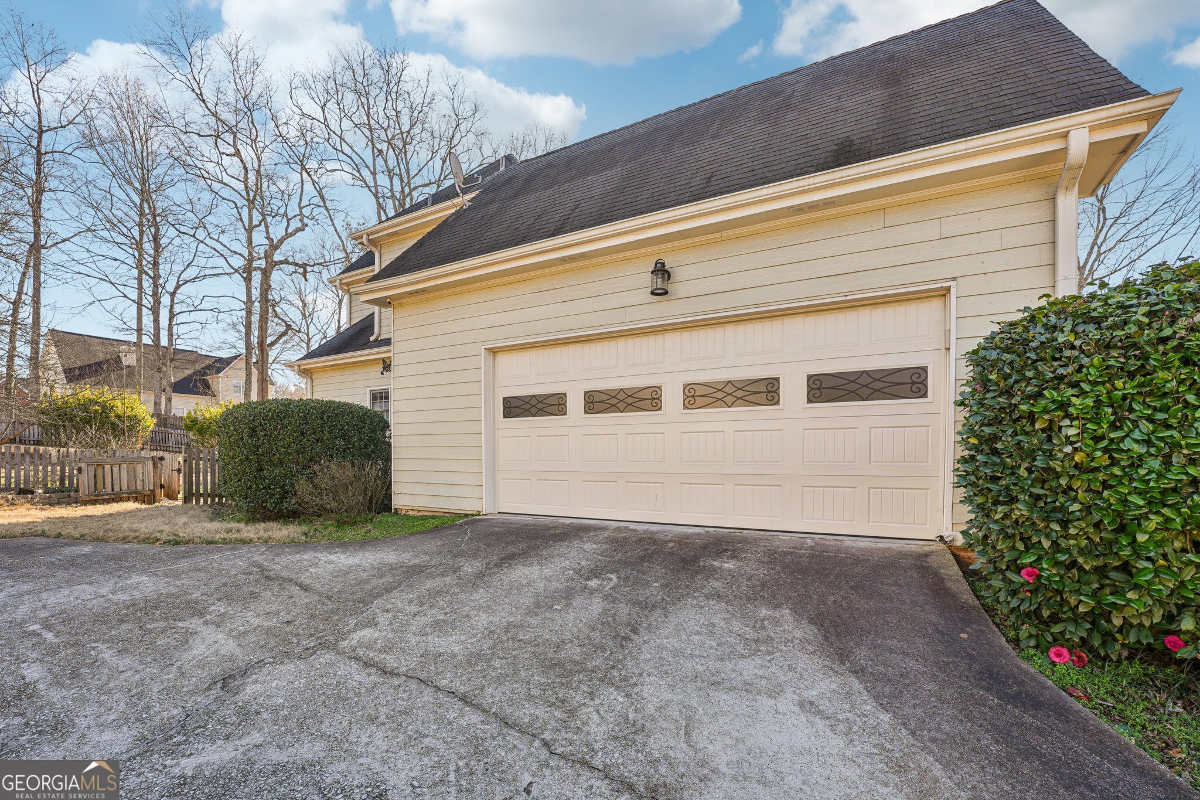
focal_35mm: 14
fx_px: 467
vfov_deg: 81.2
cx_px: 600
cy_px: 400
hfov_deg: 104.3
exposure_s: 1/80
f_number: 8
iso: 100
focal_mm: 14
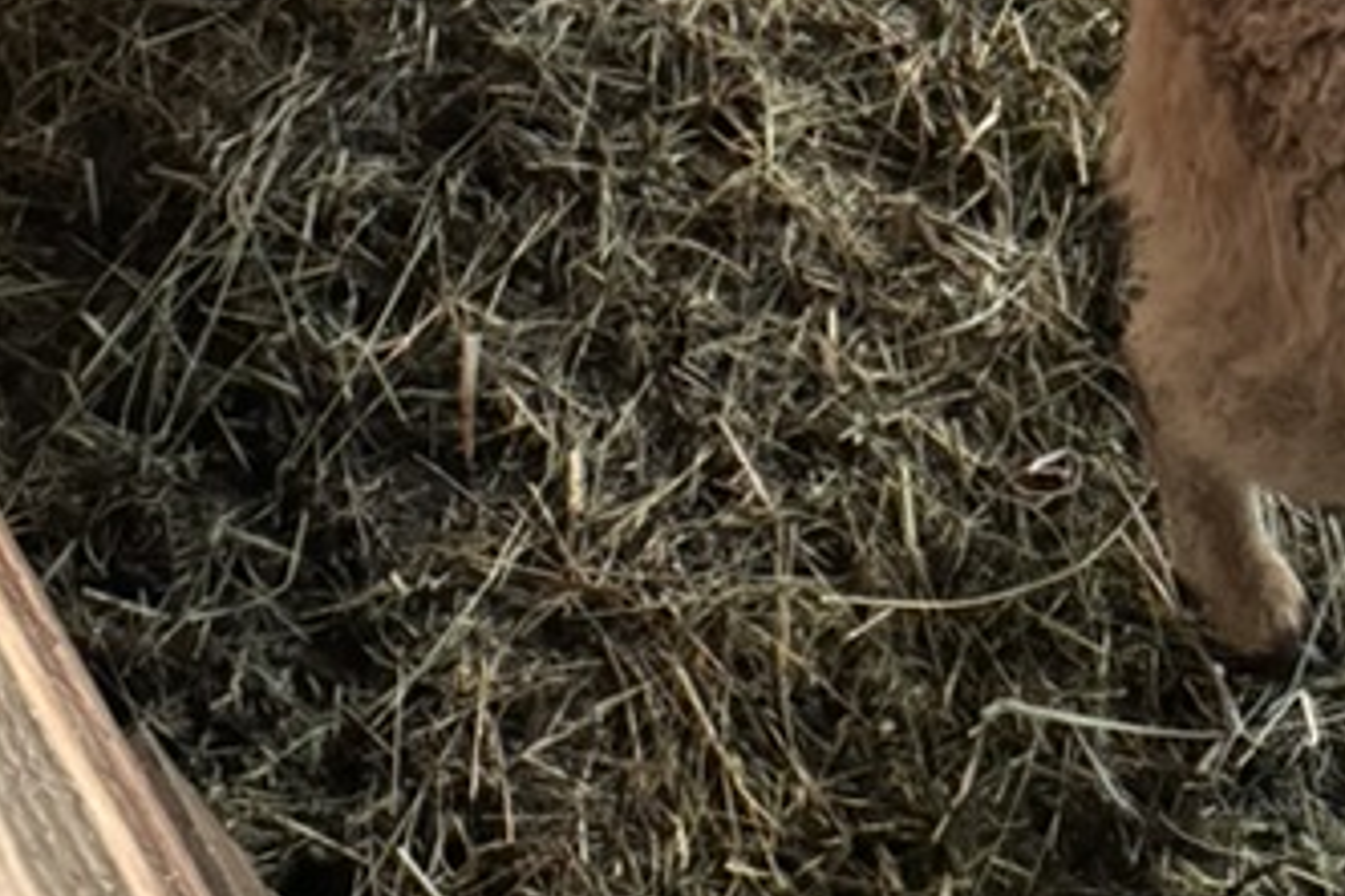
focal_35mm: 77
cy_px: -843
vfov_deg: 14.8
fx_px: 2875
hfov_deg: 26.0
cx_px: 1033
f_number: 1.78
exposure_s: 1/60
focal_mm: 6.86
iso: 800
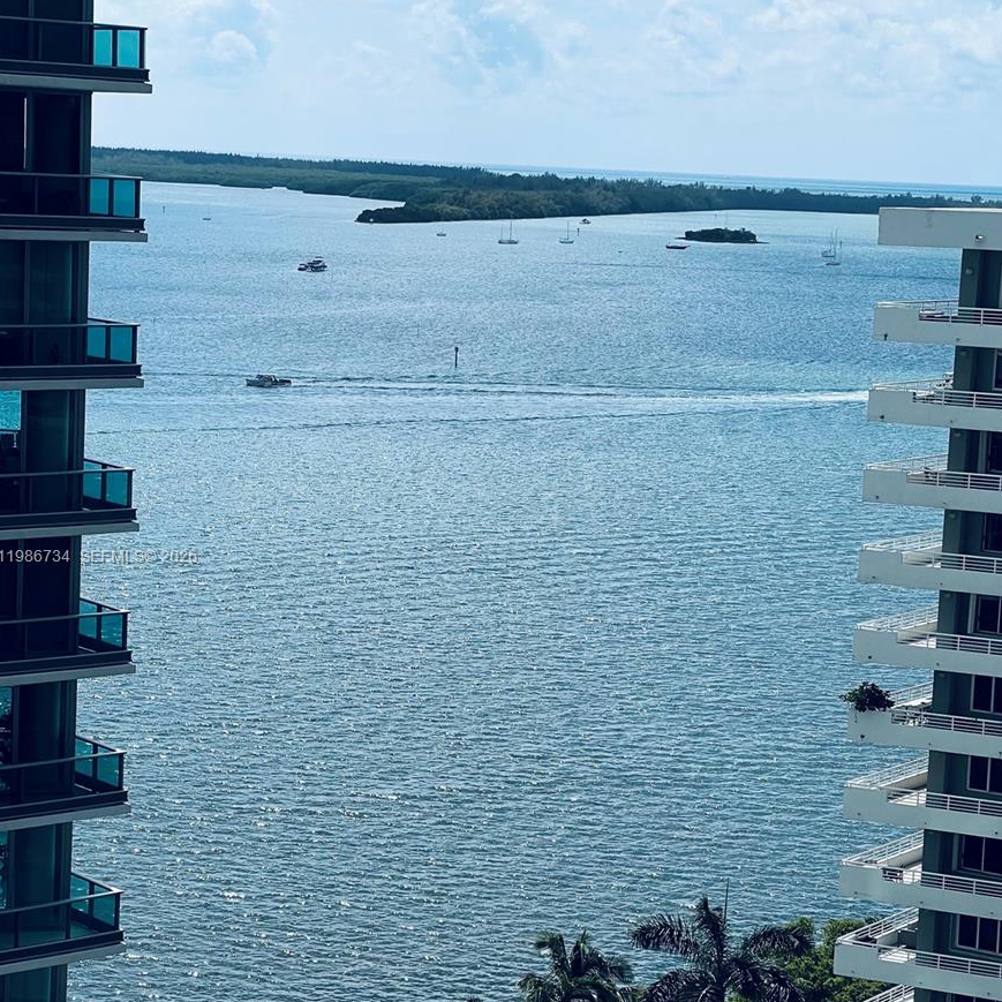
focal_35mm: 94
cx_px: 503
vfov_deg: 18.5
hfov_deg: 18.5
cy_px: 558
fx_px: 3078
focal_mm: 9
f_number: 2.8
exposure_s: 1/1357
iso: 32
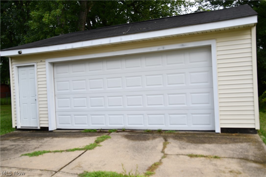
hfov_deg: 55.8
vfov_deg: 38.9
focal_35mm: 34
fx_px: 251
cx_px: 133
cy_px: 88
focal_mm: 23
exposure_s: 1/800
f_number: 3.5
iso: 250
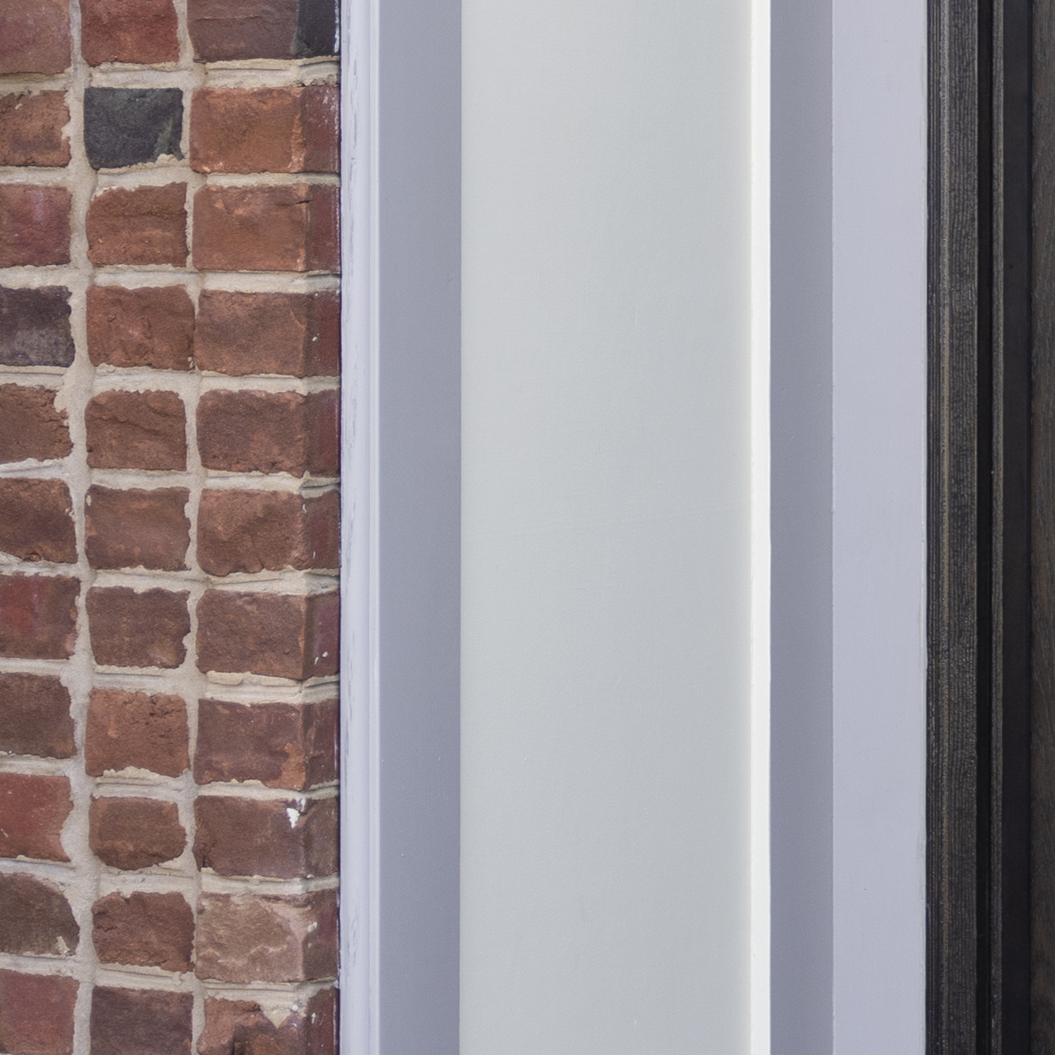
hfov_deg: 10.0
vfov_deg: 10.5
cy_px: 153
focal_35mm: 166
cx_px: 1807
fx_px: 5728
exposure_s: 1/250
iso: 160
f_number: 2.8
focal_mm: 44.3
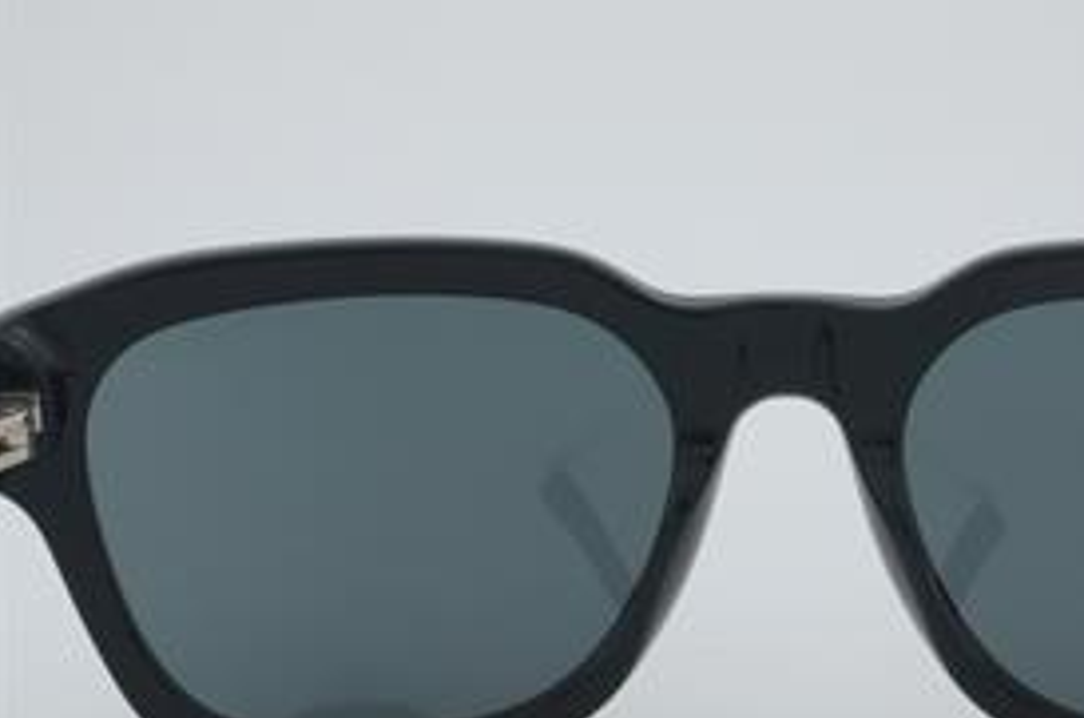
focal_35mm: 88
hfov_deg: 23.0
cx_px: 790
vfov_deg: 15.5
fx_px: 2645
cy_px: 460
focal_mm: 40
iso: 100
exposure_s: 1/4
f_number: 32
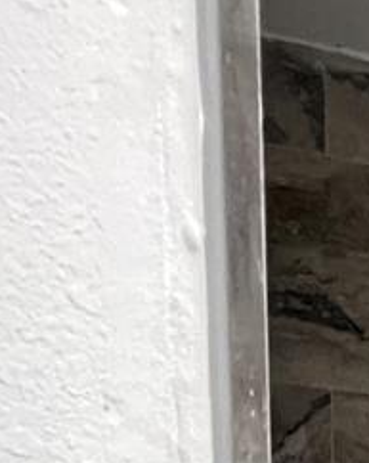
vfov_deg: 20.0
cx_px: 671
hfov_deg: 18.6
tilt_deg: -8.8
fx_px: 862
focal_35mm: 63
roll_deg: -2.7
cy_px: 869
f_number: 1.8
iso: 640
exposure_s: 1/60
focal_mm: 1.57
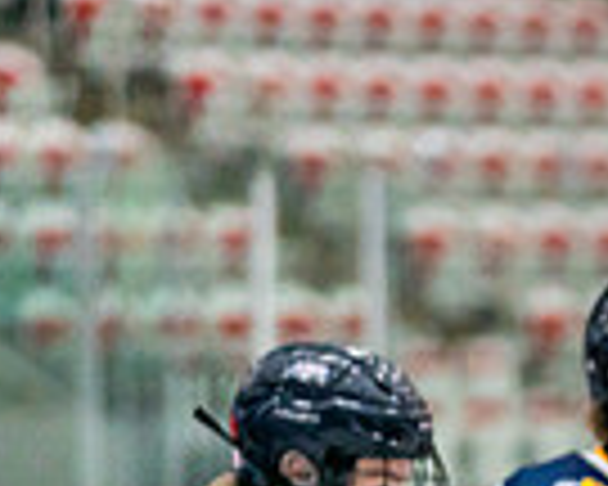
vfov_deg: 3.2
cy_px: 826
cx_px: 1090
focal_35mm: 483
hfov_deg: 4.0
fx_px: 8691
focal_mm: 120
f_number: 2.8
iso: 4000
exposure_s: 1/1600
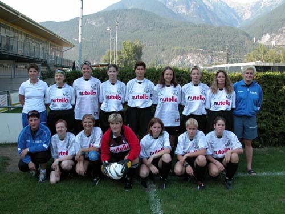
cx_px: 142
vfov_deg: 41.8
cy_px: 107
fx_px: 280
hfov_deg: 54.0
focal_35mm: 34
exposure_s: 1/154
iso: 100
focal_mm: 8.9
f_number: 4.5
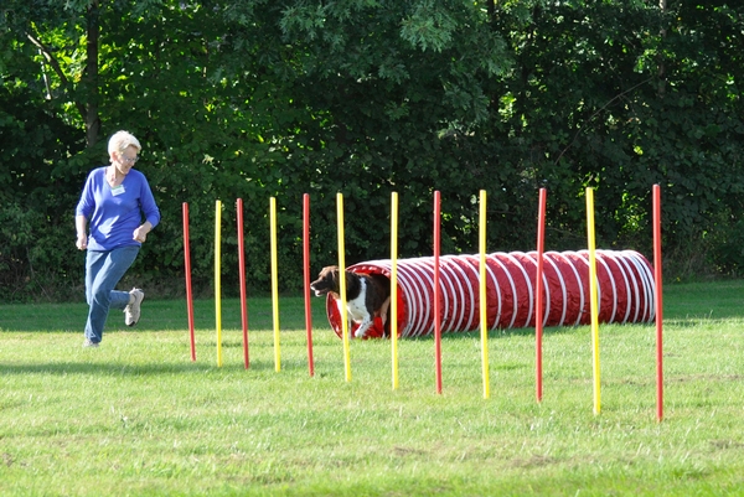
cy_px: 248
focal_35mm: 105
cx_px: 372
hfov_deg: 19.4
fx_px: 2172
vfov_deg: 13.1
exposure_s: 1/1000
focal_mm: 70
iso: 560
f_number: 4.5
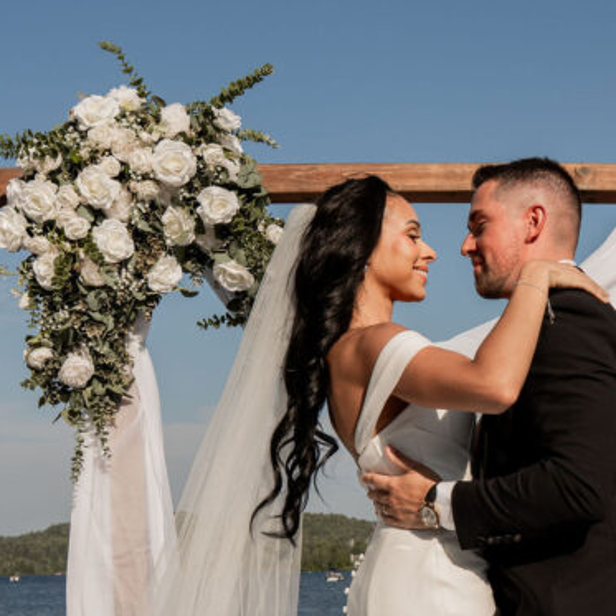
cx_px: 471
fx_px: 1268
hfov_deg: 26.9
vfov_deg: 26.9
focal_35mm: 63
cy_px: 459
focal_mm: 24
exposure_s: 1/400
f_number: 7.1
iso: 100
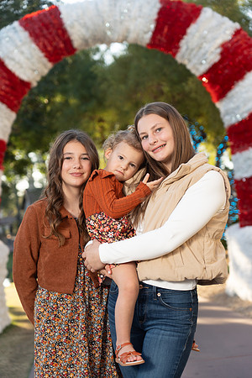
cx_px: 126
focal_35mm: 72
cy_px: 189
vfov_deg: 28.1
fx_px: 756
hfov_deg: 18.9
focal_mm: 72
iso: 160
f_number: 4
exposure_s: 1/200
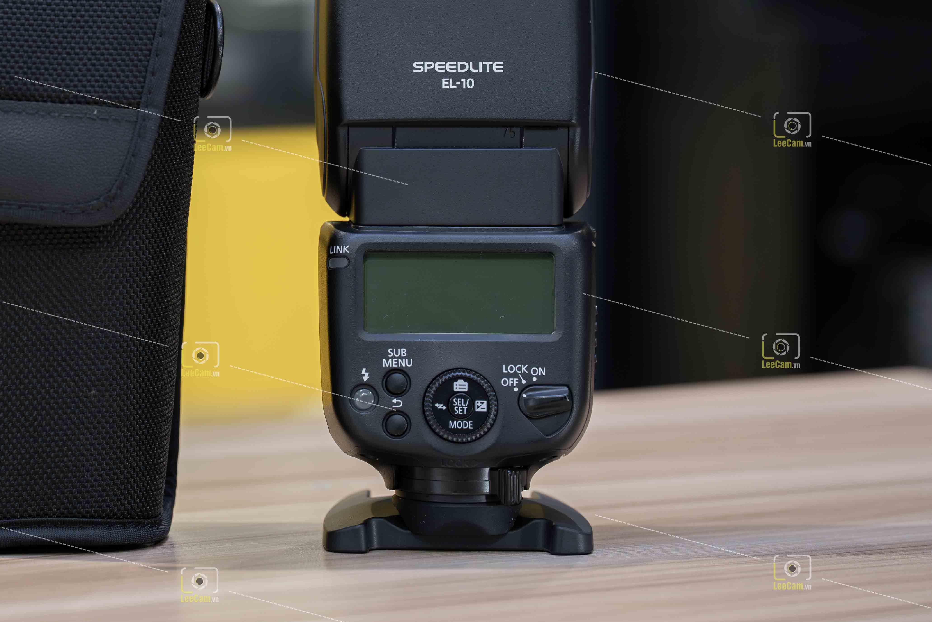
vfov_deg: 7.7
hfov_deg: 11.5
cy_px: 152
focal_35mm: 178
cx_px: 199
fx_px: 4608
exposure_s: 1/100
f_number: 4.5
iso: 1000
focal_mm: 105
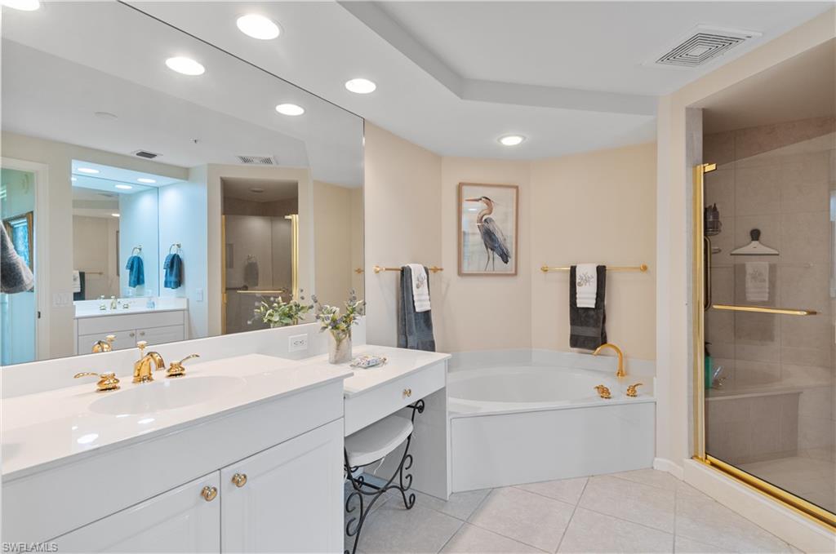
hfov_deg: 92.5
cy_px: 277
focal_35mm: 17
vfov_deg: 69.5
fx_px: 400
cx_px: 418
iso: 200
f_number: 8
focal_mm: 11.5
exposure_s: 1/4
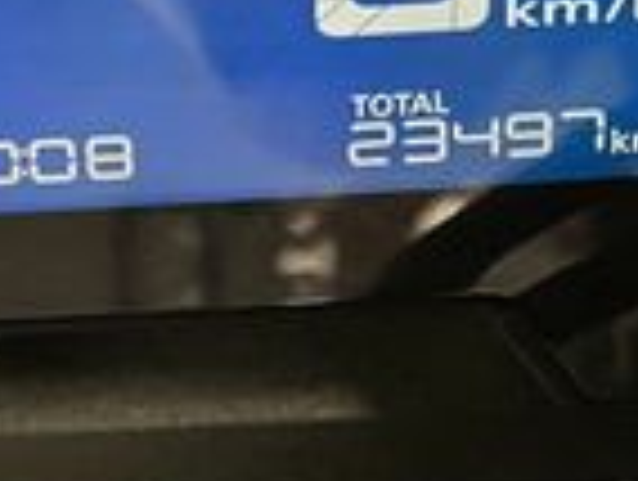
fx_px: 2160
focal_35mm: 117
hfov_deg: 16.7
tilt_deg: -61.4
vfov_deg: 12.7
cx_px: 180
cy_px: 369
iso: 400
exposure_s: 1/50
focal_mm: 5.1
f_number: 1.6
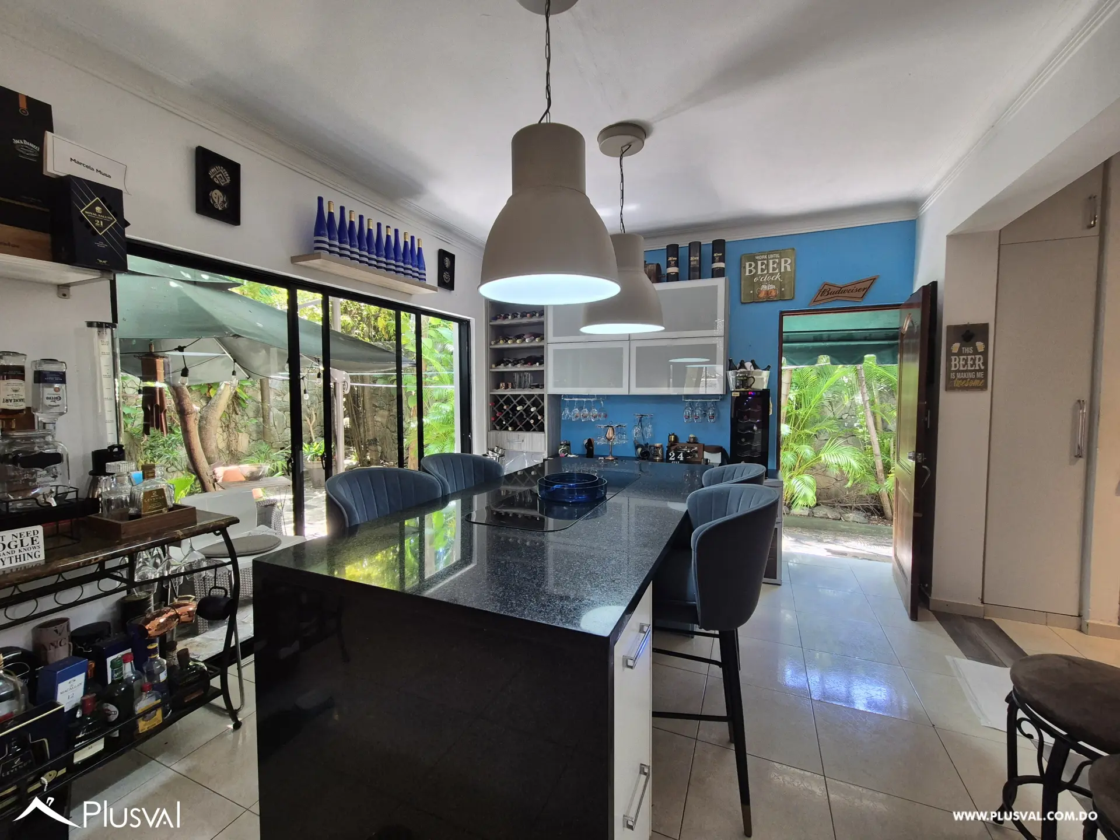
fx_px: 421
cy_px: 420
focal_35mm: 13
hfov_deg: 106.2
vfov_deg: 89.9
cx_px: 560
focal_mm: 2.2
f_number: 2.2
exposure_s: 1/60
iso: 250
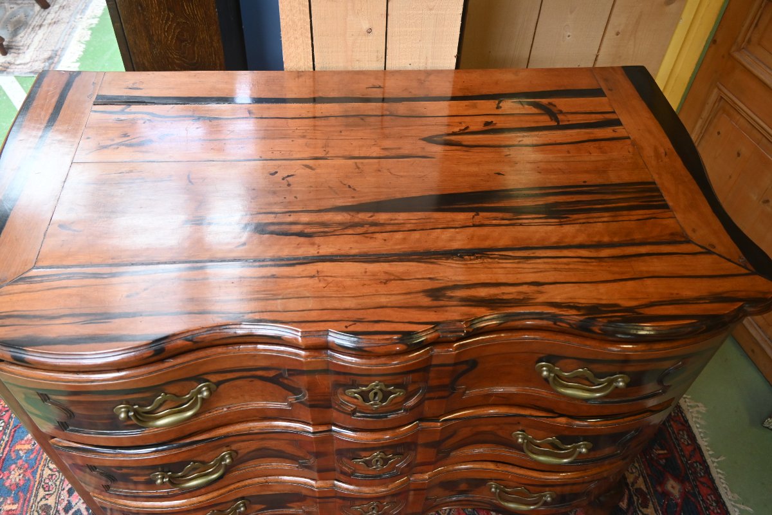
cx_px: 386
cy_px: 258
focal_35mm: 29
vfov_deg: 44.6
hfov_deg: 63.2
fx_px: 627
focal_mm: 19.5
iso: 900
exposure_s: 1/125
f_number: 3.5
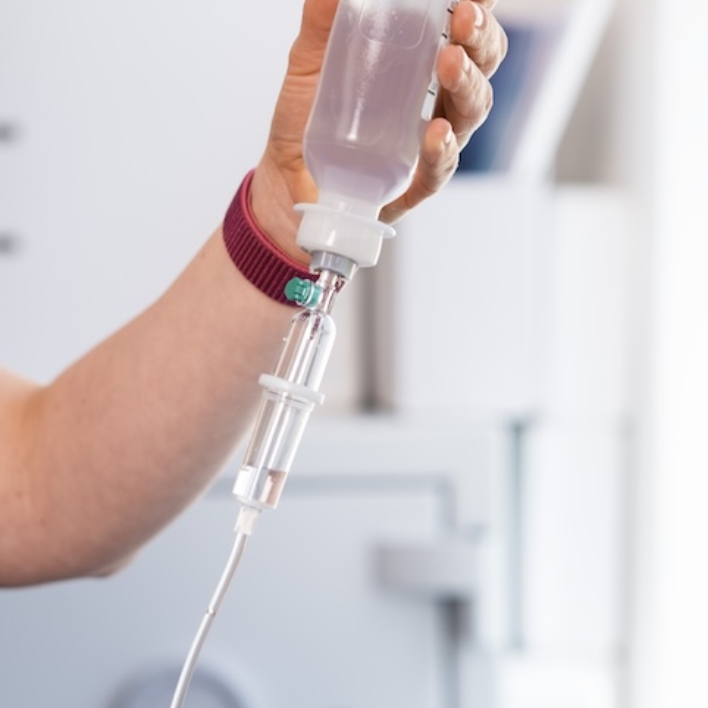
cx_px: 433
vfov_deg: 11.8
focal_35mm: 148
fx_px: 3425
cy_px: 318
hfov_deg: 11.8
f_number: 2.2
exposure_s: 1/200
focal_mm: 56
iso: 160
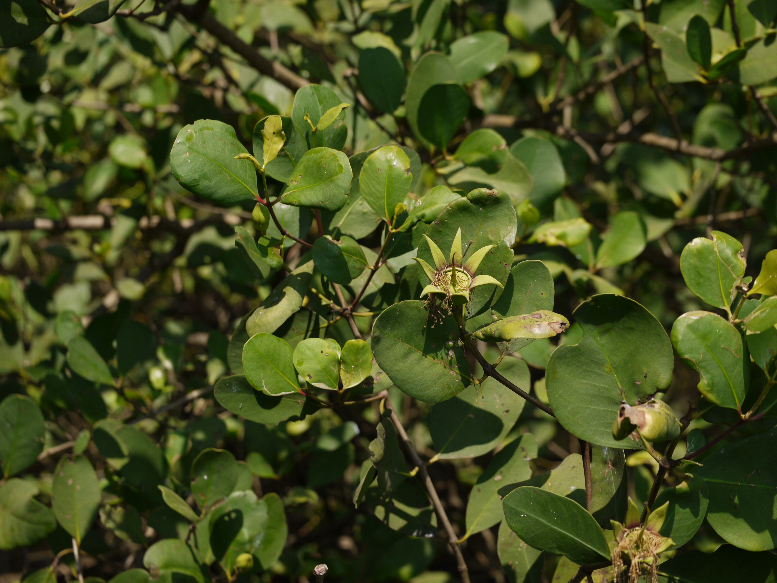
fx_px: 2020
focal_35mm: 90
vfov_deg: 16.4
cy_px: 292
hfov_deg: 21.8
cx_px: 388
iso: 100
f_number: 4.5
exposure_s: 1/500
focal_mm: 45
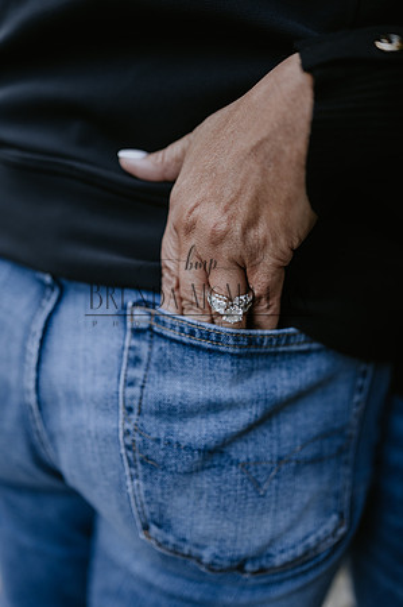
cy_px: 304
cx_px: 202
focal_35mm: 35
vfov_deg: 54.5
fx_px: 589
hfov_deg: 37.8
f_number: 1.8
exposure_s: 1/500
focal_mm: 35
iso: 400
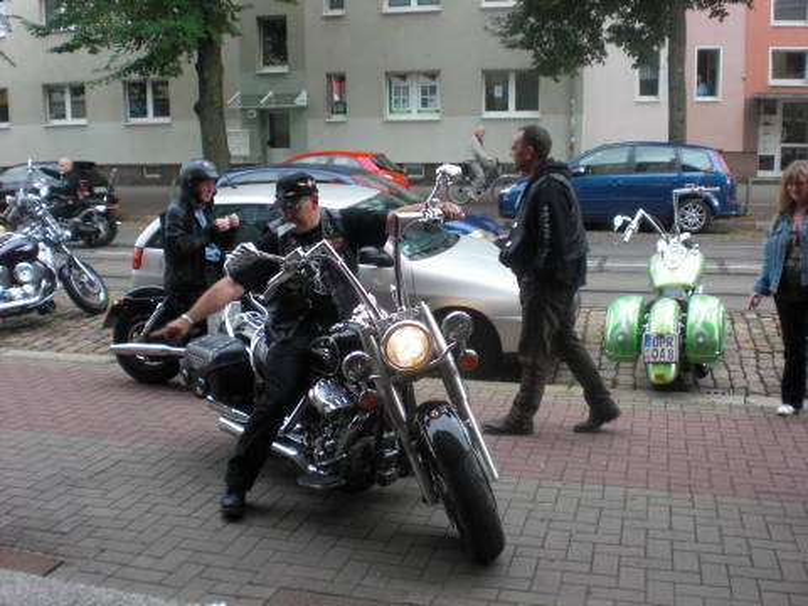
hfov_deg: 49.0
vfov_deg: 37.7
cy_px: 303
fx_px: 887
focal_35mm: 38
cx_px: 404
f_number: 3.1
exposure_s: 1/100
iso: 100
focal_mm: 6.3
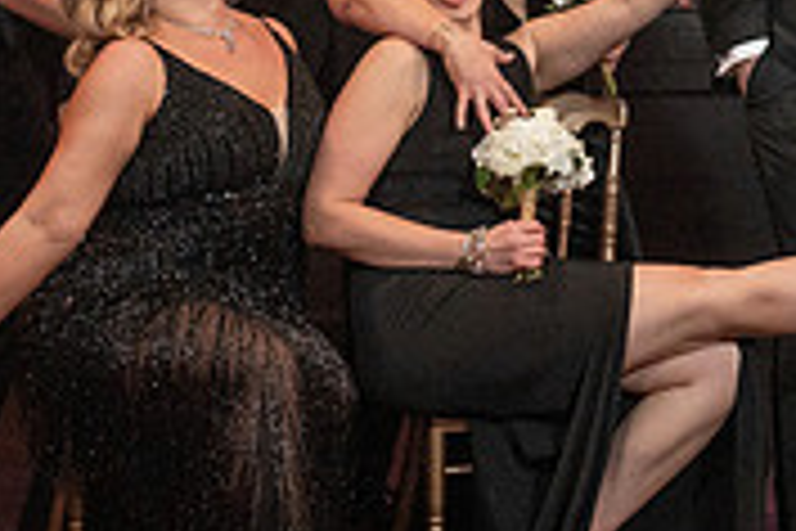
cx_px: 918
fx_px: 2410
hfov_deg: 18.0
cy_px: -32
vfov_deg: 12.4
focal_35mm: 109
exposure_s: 1/100
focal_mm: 32
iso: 4000
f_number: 5.6
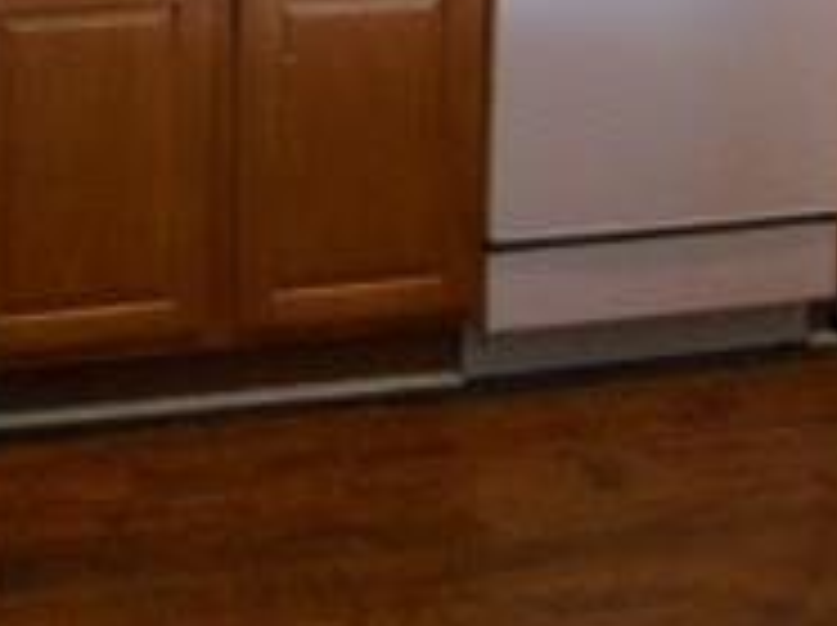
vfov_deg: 14.3
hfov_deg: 20.5
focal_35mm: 93
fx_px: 2246
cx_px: 9
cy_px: -437
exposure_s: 1/25
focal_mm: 4.9
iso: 400
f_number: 3.2
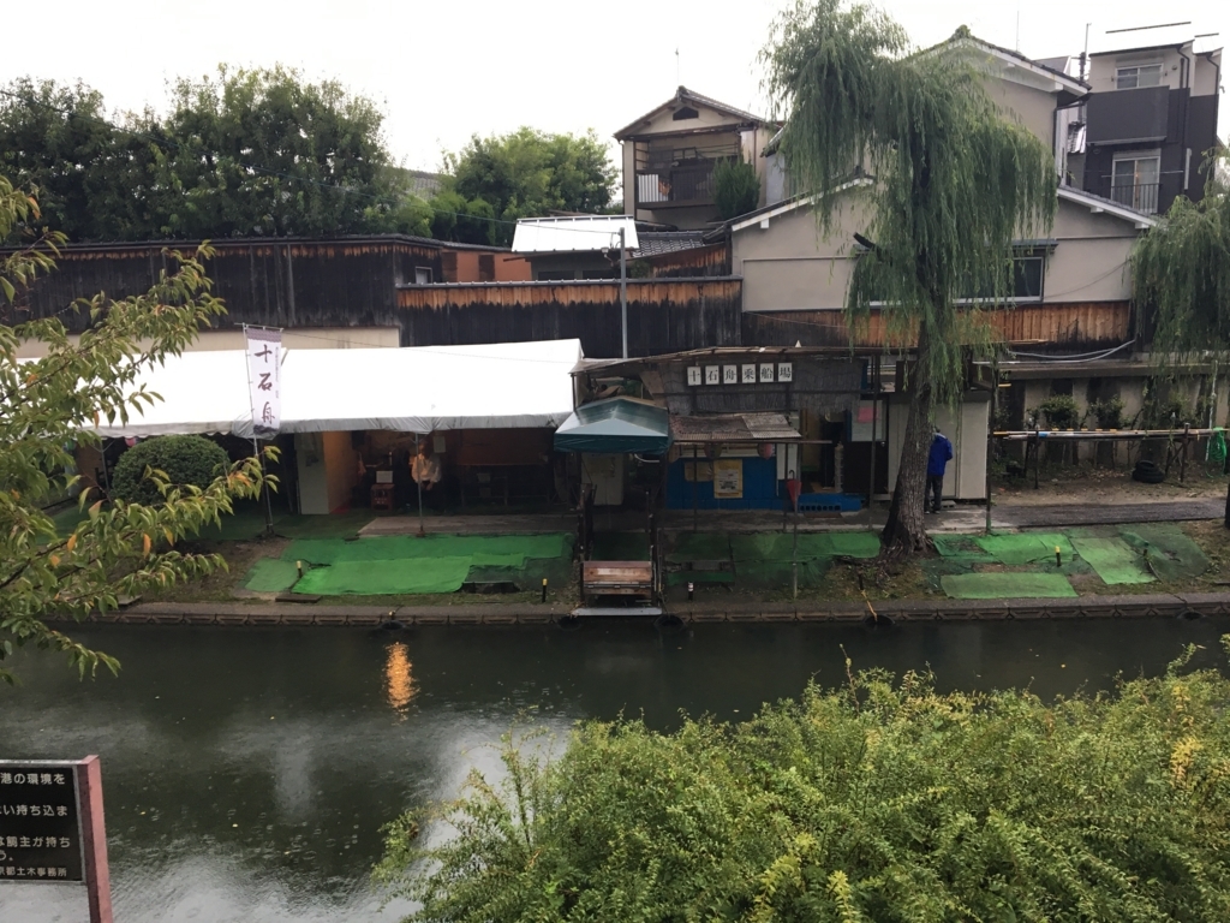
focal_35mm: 29
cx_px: 615
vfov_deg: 48.2
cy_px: 462
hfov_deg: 61.7
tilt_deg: -8.7
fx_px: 1030
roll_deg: +1.9
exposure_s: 1/30
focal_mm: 4.15
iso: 32
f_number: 2.2
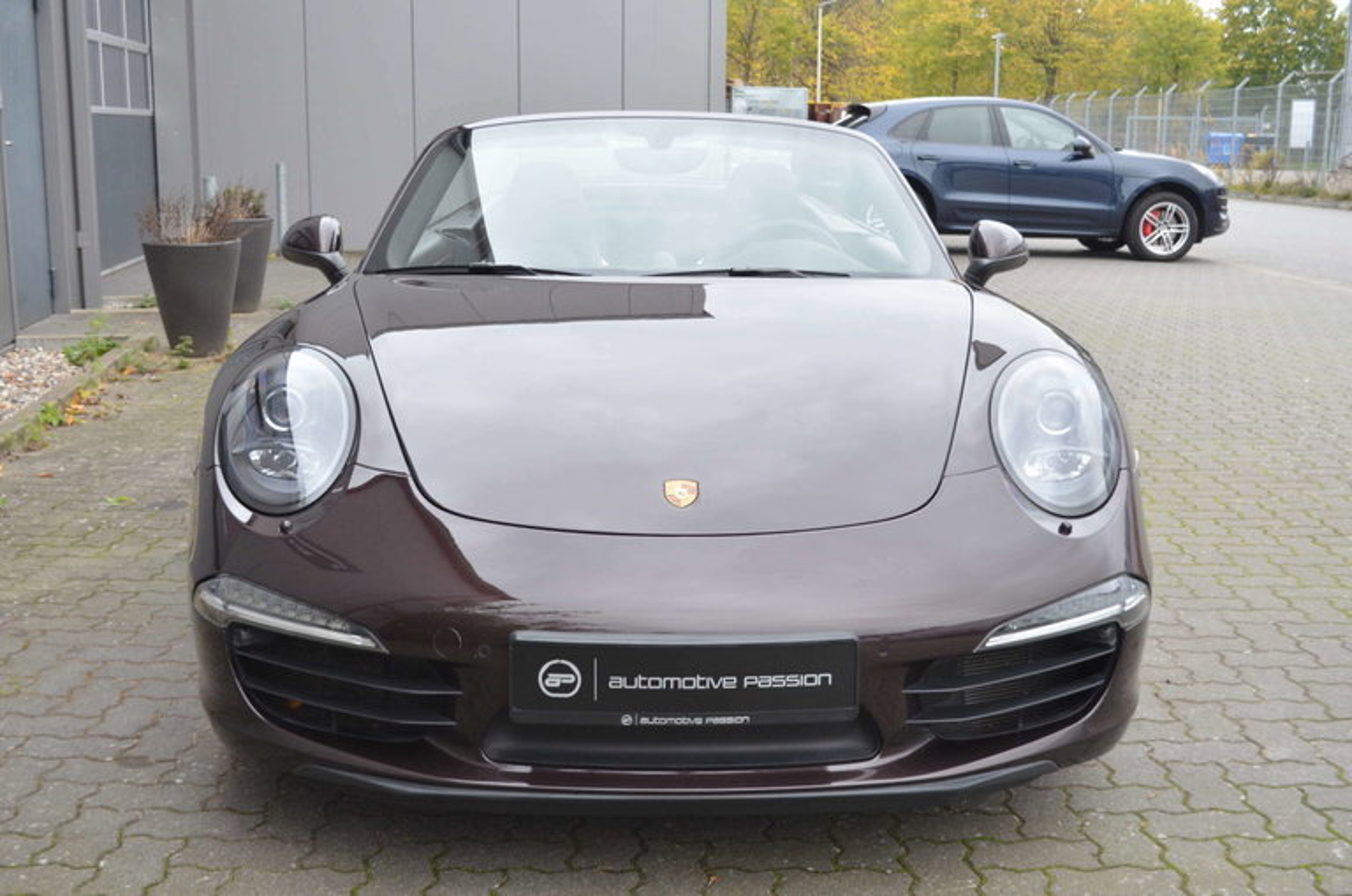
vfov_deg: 31.8
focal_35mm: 42
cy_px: 448
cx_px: 676
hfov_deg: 46.5
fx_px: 1574
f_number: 4.5
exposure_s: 1/40
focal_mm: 28
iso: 800
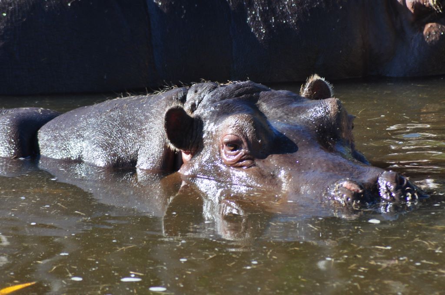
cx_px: 222
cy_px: 148
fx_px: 5555
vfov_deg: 3.0
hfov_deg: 4.6
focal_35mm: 450
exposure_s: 1/250
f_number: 10
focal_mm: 300
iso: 400
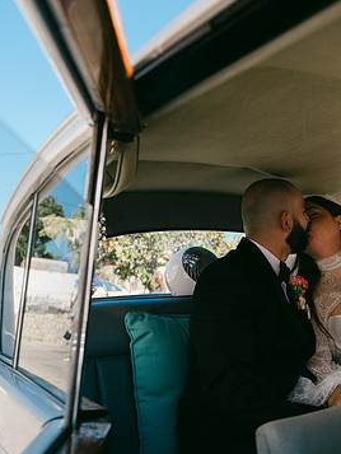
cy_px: 224
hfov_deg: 35.4
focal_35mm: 39
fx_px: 512
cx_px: 284
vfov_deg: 47.8
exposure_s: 1/160
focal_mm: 30
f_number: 4
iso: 80
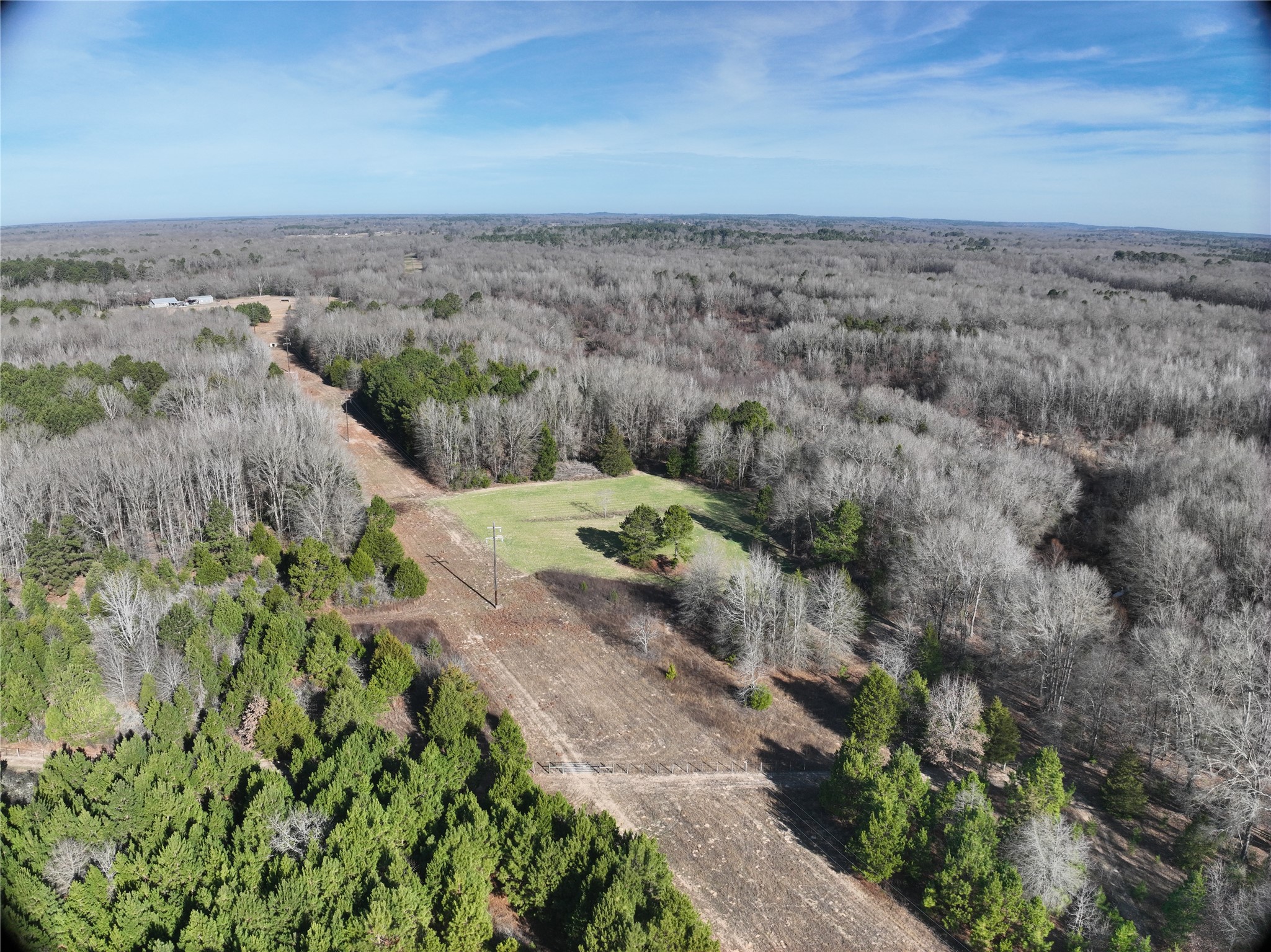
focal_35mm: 24
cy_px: 476
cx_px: 636
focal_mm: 12.29
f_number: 3.5
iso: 110
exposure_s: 1/2000
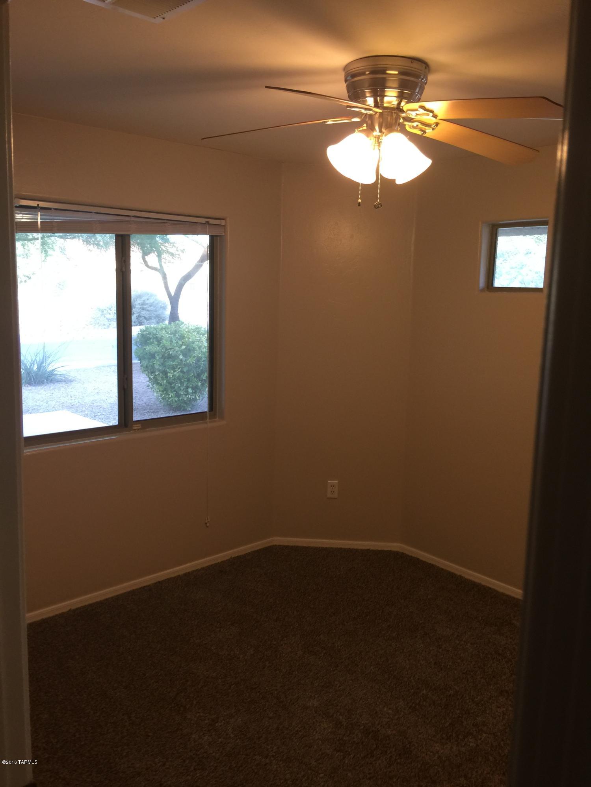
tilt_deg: -8.1
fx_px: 660
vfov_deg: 61.7
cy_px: 394
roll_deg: +0.1
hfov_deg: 48.2
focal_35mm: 29
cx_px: 296
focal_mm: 4.15
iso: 32
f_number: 2.2
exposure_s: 1/15
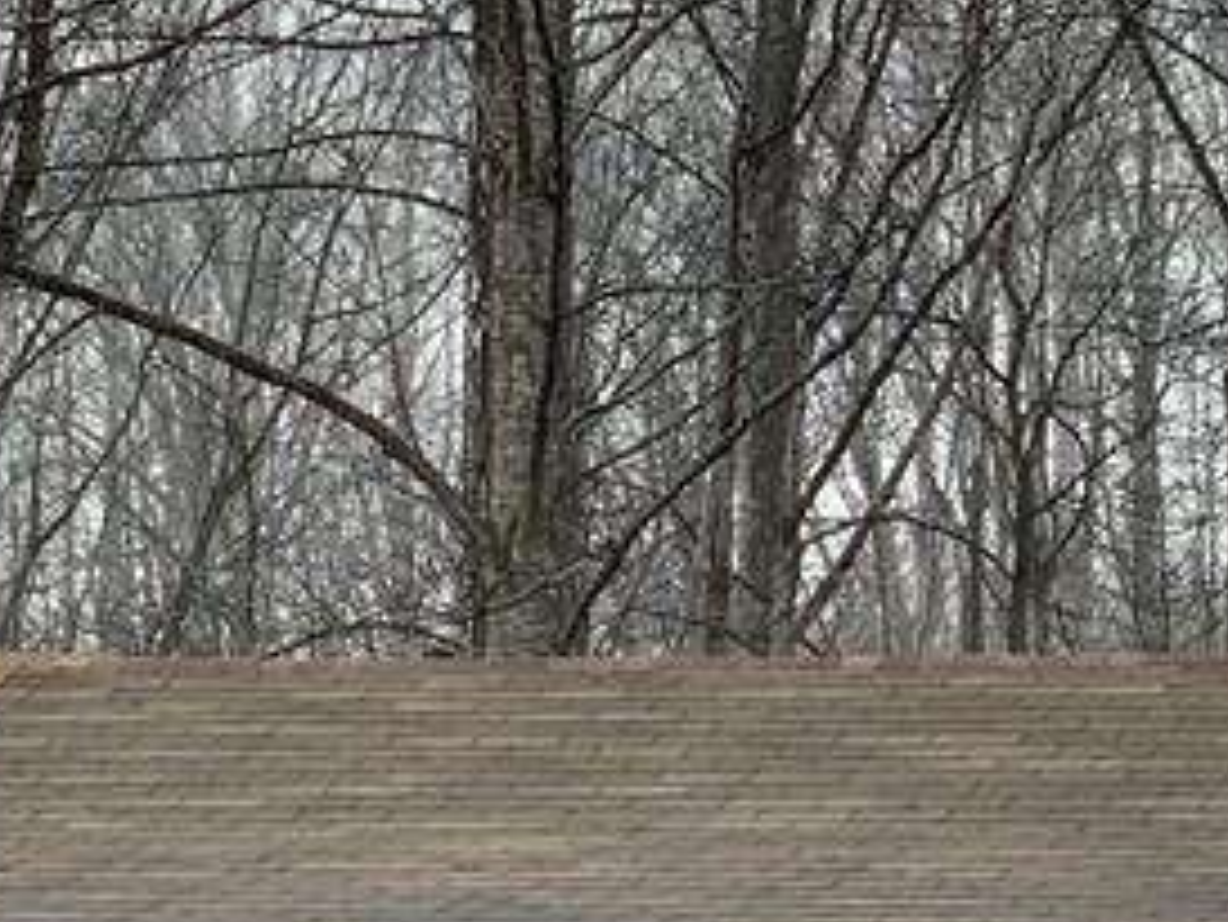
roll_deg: -2.1
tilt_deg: +2.1
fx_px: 6921
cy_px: 1061
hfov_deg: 10.1
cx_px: 148
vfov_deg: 7.6
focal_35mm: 195
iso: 25
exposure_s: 1/122
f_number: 2.4
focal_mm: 6
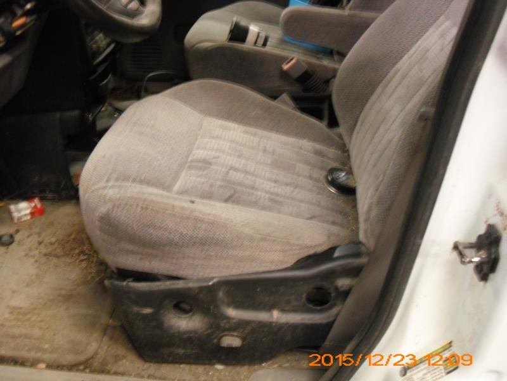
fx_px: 527
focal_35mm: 36
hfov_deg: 51.4
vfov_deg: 39.7
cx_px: 254
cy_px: 190
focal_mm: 6.3
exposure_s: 1/3.33
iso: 400
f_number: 3.1
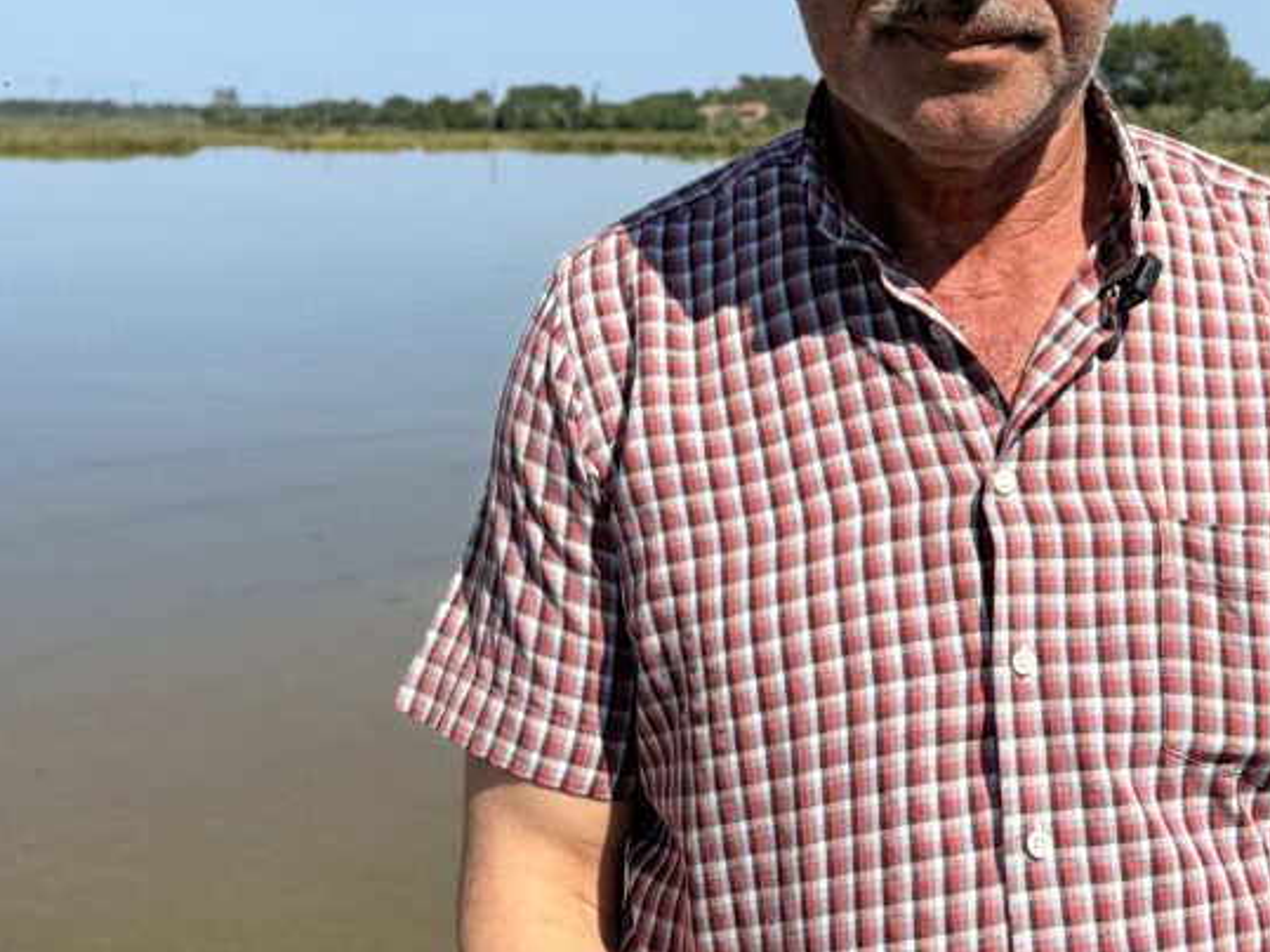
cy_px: 146
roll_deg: -0.3
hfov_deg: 33.1
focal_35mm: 57
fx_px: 2091
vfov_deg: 25.1
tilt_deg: -1.6
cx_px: 959
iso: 80
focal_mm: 6.76
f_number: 1.78
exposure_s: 1/5714
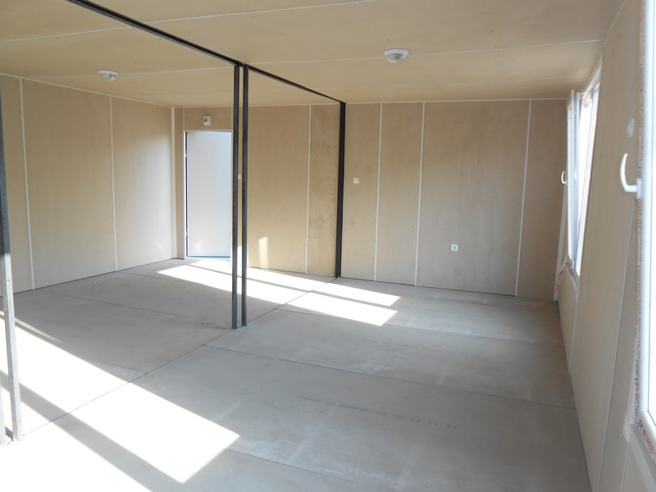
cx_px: 328
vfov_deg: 53.1
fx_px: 493
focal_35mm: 26
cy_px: 246
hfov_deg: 67.3
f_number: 3.5
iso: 80
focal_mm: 4.6
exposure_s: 1/50
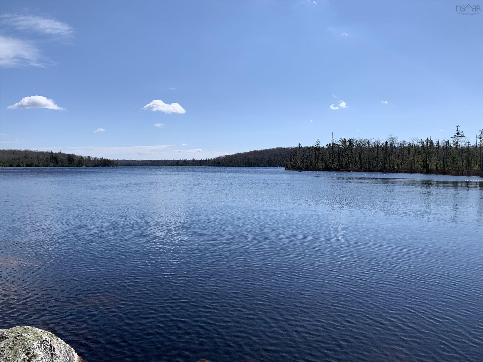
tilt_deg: -2.6
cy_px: 181
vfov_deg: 53.1
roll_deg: -0.2
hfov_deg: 67.3
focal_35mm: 26
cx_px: 242
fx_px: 363
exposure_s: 1/4274
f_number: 1.8
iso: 25
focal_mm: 4.25
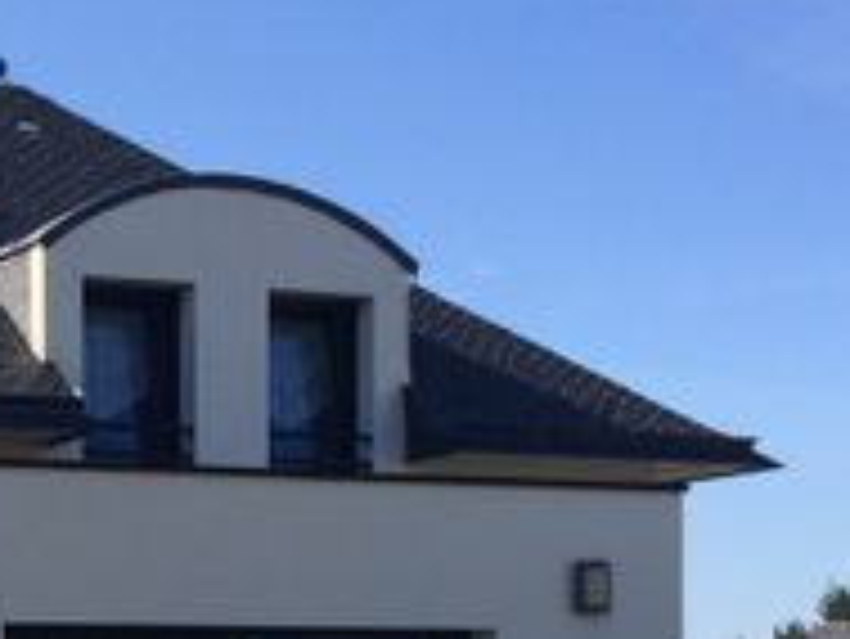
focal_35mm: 92
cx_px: -148
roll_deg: +1.9
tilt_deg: -0.6
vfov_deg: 15.5
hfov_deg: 20.1
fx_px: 2261
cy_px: 778
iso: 32
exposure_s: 1/1466
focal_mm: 4.15
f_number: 2.2
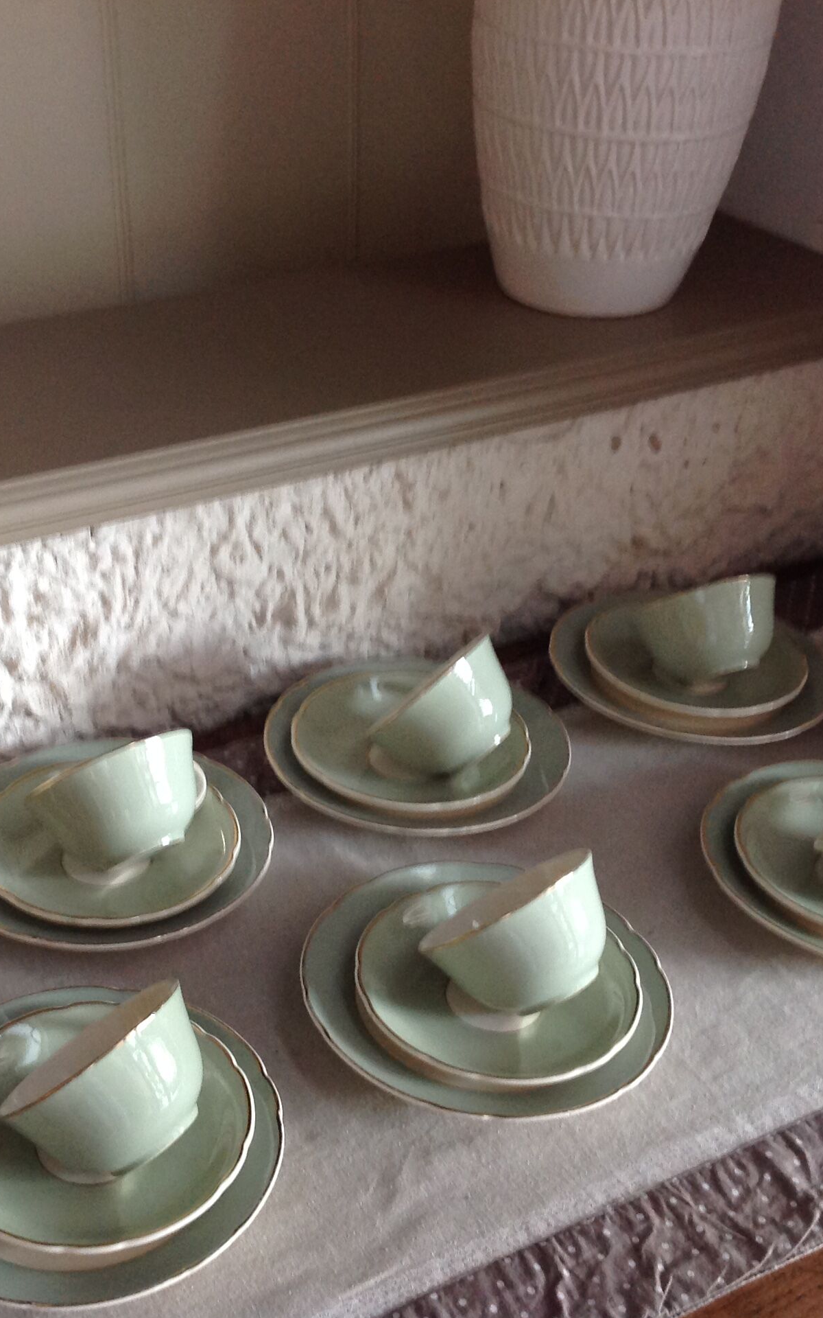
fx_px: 1794
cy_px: 660
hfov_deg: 25.8
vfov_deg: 40.3
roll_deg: -2.2
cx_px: 311
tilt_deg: -32.6
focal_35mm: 50
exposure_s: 1/15
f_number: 2.4
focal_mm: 4.28
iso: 125
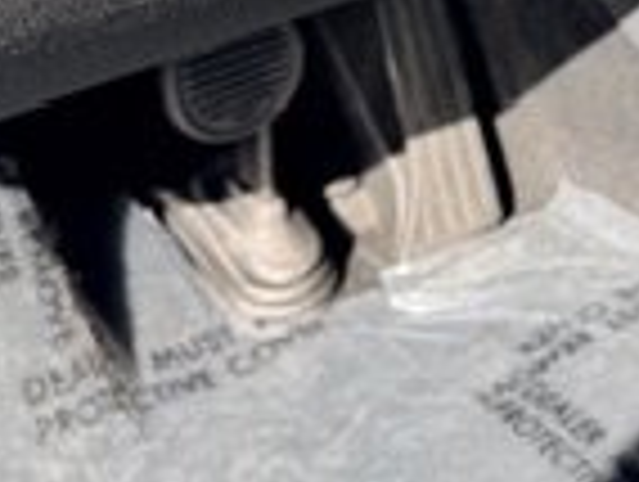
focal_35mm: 108
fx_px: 1997
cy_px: -90
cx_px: 828
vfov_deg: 13.4
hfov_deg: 17.1
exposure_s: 1/849
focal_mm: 6.76
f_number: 1.78
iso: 100
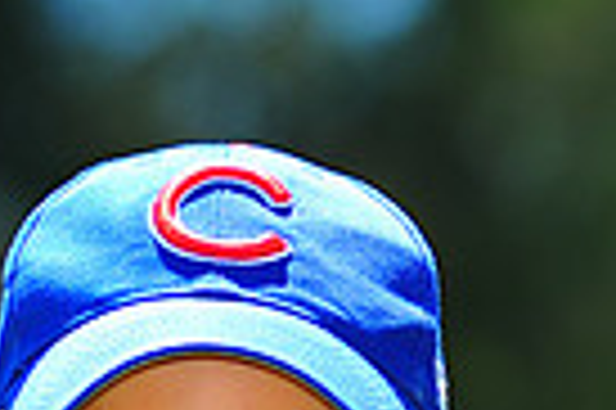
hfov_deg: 2.7
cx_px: 265
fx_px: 13040
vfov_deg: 1.8
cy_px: 793
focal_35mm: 763
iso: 200
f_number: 5
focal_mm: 180
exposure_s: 1/500
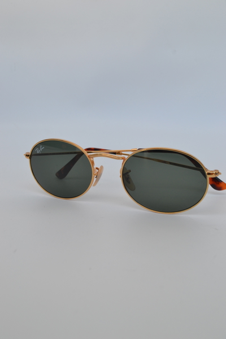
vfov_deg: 49.6
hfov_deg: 34.2
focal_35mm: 39
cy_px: 170
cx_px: 113
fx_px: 367
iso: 280
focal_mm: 26
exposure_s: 1/125
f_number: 8
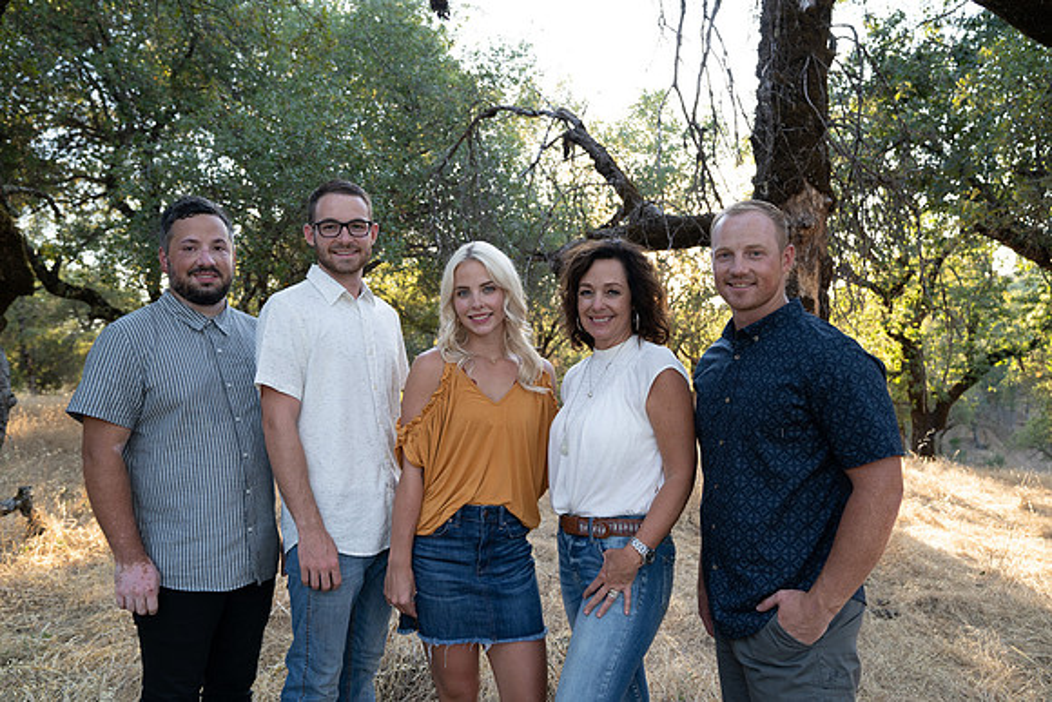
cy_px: 351
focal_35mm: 29
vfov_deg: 45.0
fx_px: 848
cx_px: 526
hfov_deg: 63.6
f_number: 4.5
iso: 500
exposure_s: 1/125
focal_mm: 29
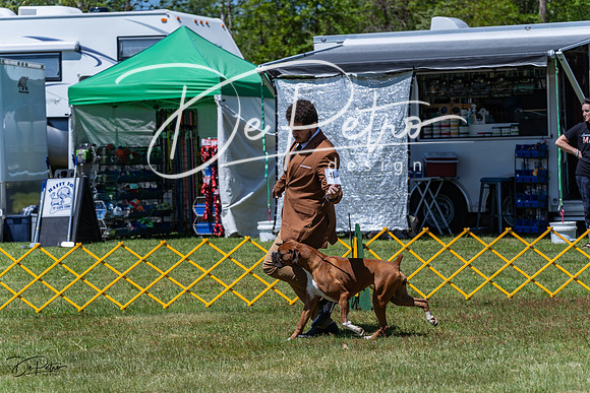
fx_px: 2065
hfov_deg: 16.3
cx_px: 295
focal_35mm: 126
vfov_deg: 10.9
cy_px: 196
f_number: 6.3
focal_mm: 126
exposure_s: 1/640
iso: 100
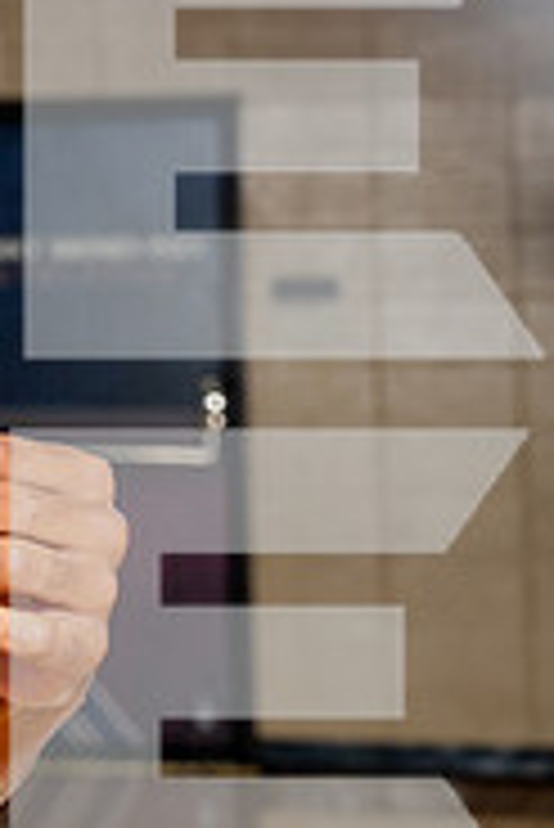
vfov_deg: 12.0
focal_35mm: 170
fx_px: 3917
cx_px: -604
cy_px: 124
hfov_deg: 7.7
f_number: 5.6
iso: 400
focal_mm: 54
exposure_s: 1/250
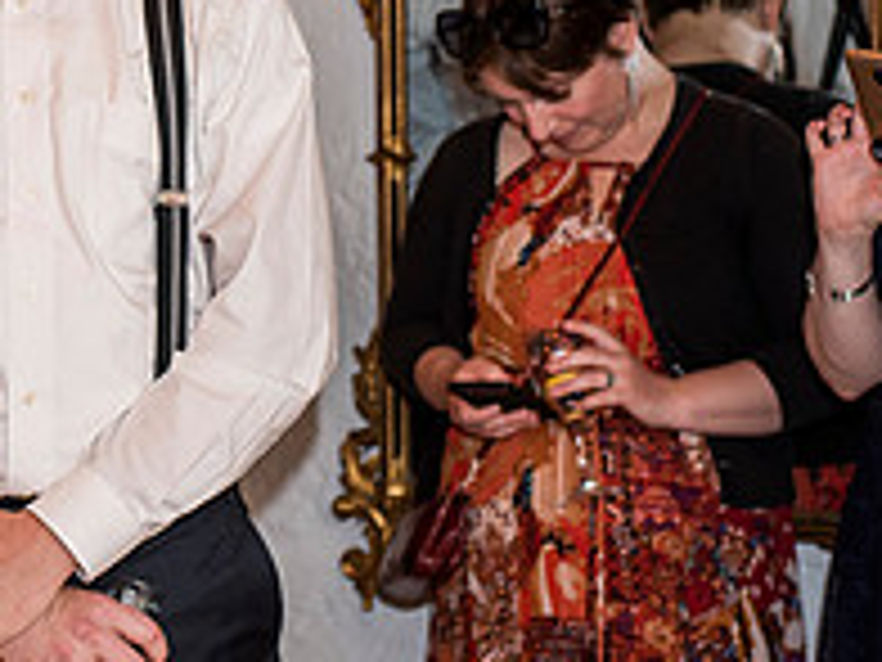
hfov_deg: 13.6
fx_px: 3618
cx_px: -99
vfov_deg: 10.4
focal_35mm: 142
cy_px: -16
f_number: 3.2
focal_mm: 50
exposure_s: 1/100
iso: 500
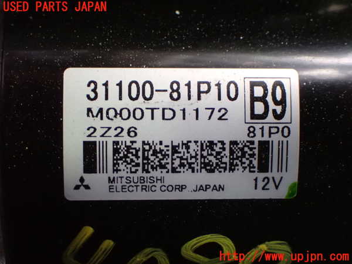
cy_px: 132
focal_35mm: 58
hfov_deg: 33.2
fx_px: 590
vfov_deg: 25.2
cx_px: 176
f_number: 3.5
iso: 1600
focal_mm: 10.35
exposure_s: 1/50
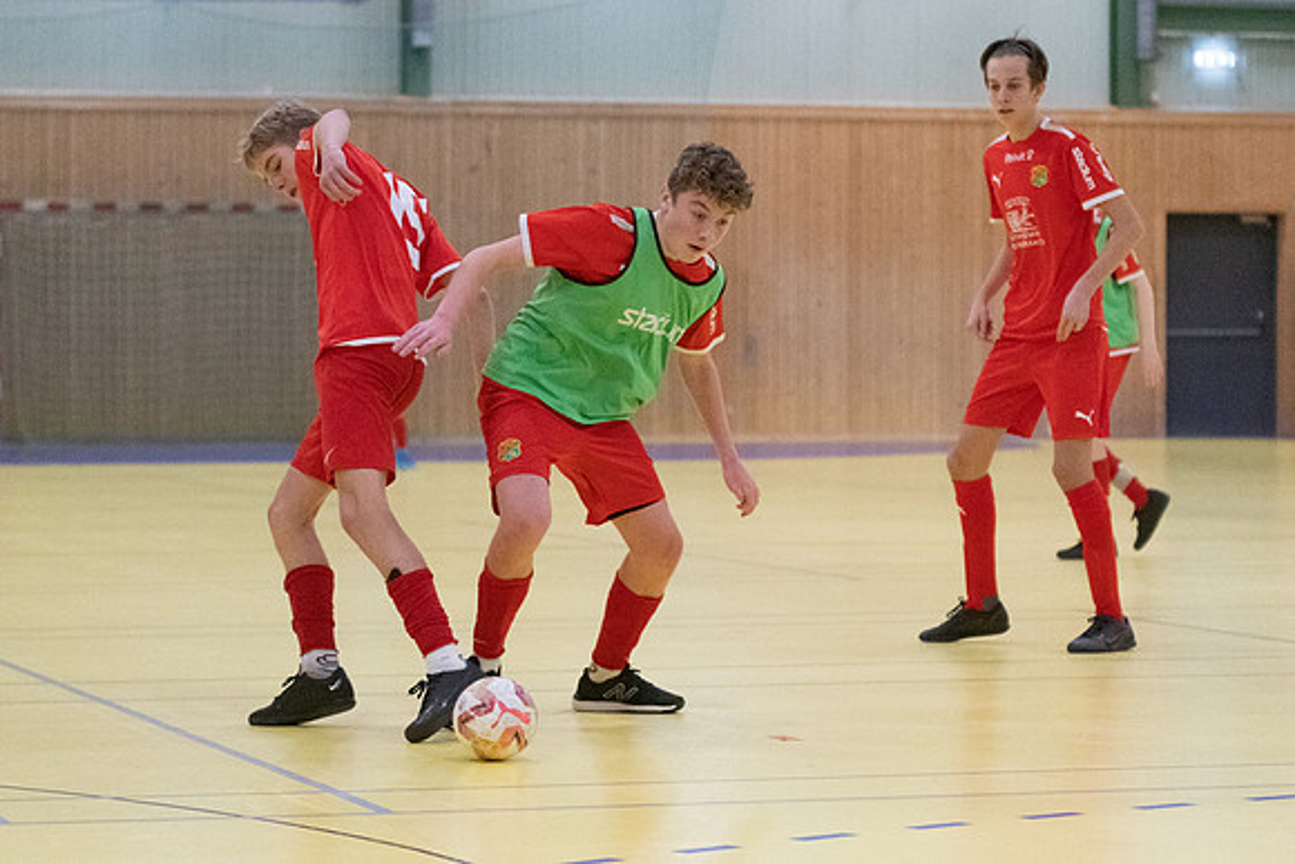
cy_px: 432
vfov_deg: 10.4
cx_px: 648
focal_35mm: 132
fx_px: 4745
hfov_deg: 15.5
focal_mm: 82
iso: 8000
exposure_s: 1/1600
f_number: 3.2
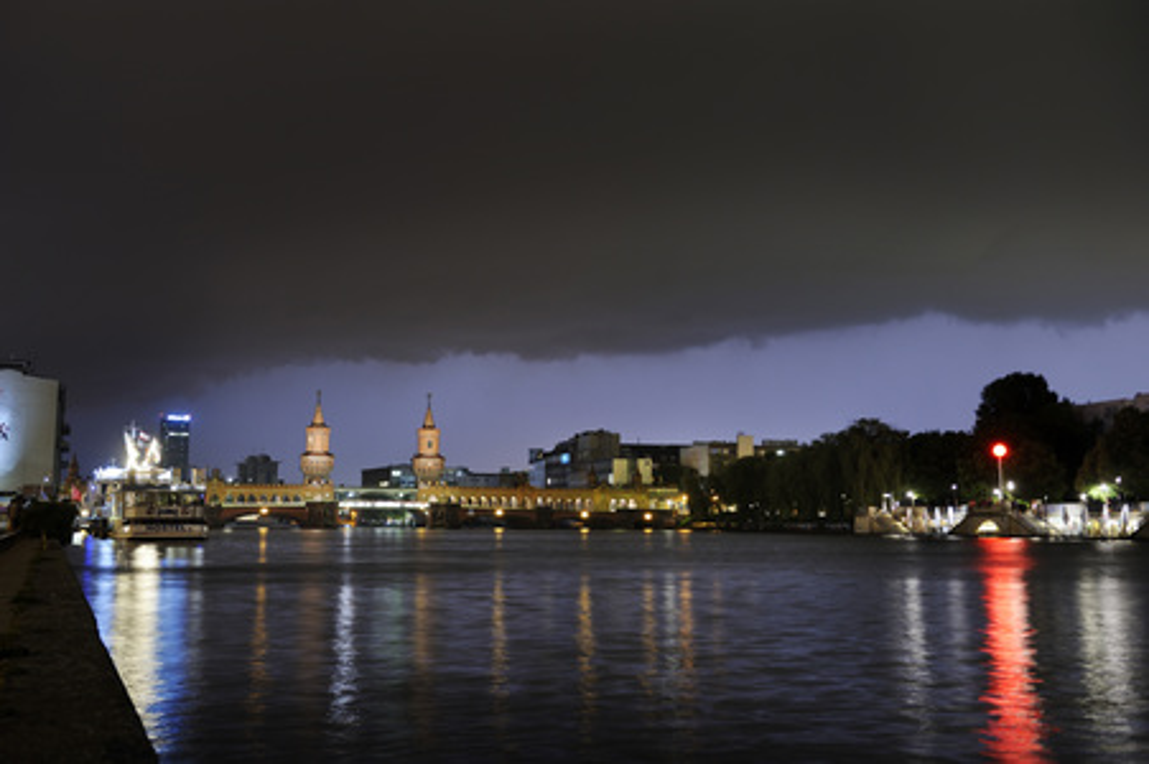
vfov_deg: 35.0
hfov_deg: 50.7
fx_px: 1212
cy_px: 382
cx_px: 574
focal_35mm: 38
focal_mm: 38
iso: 200
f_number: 3.2
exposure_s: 5
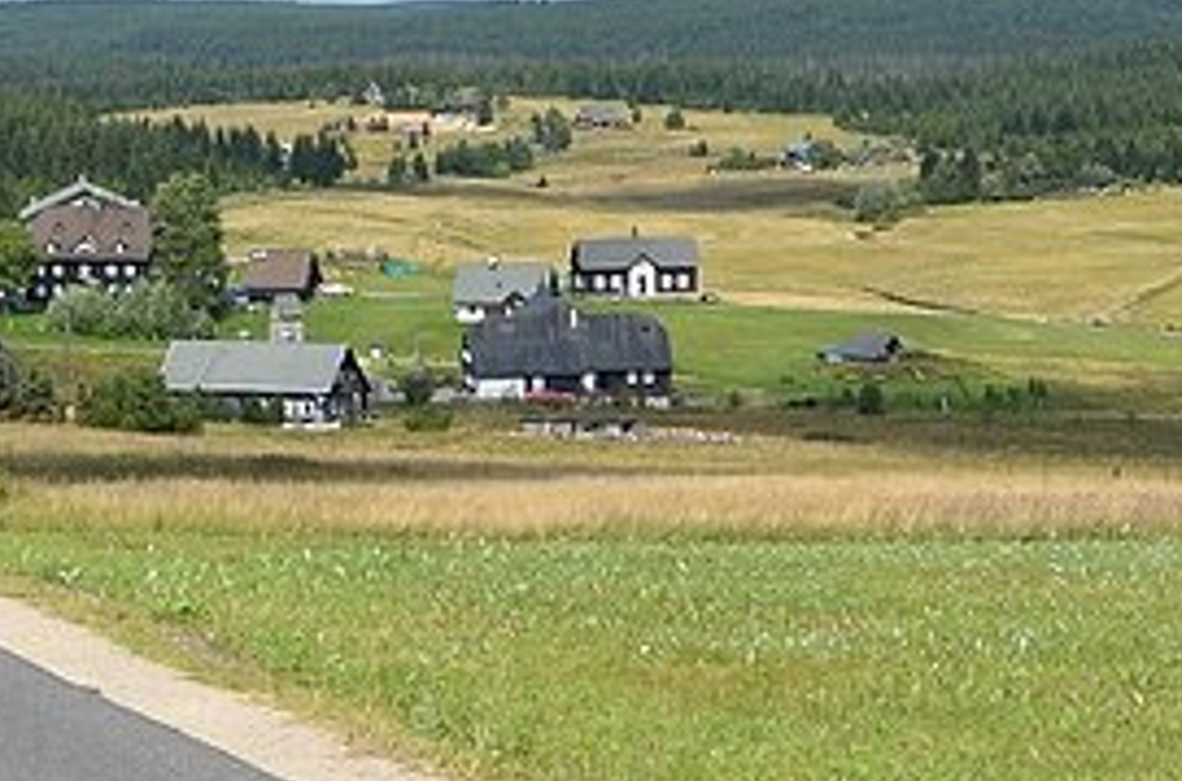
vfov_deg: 10.9
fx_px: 4081
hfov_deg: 16.5
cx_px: 672
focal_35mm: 125
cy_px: 502
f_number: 8
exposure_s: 1/250
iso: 100
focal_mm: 25
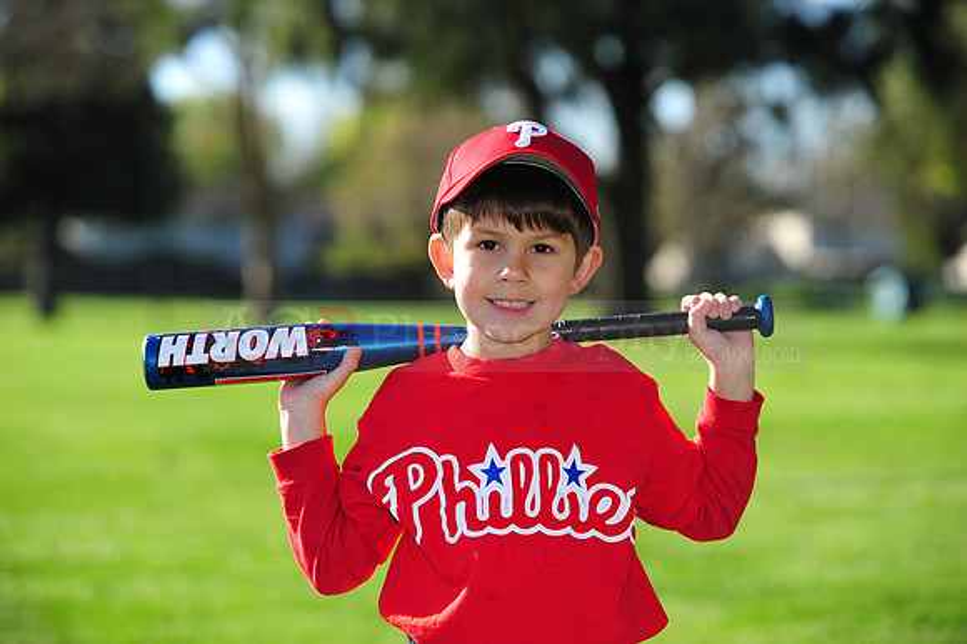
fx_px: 3221
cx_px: 484
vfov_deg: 11.4
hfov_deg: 17.1
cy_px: 322
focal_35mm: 120
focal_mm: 120
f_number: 4.5
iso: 200
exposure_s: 1/800
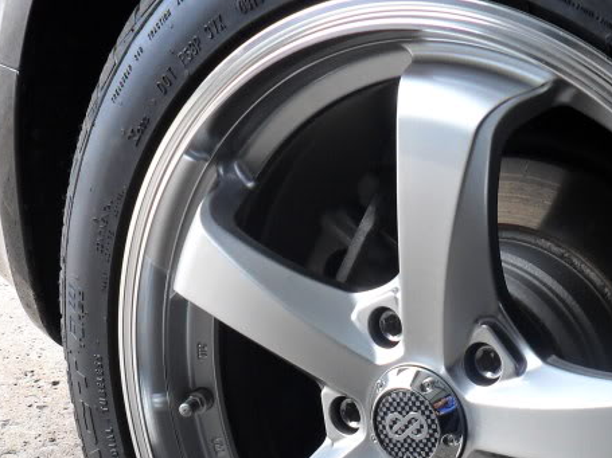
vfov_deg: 20.0
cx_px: 326
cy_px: 430
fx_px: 1273
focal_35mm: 72
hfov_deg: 27.0
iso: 100
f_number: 3.7
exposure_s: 1/90
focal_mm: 5.7
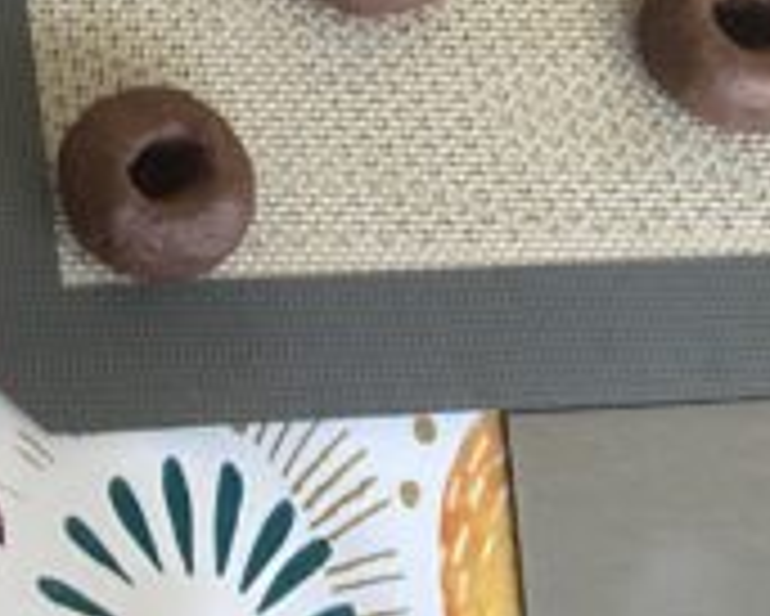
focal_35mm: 99
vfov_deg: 14.2
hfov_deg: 18.4
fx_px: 2257
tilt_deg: -57.4
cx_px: -137
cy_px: -409
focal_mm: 4.25
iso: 500
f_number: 1.8
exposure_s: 1/43
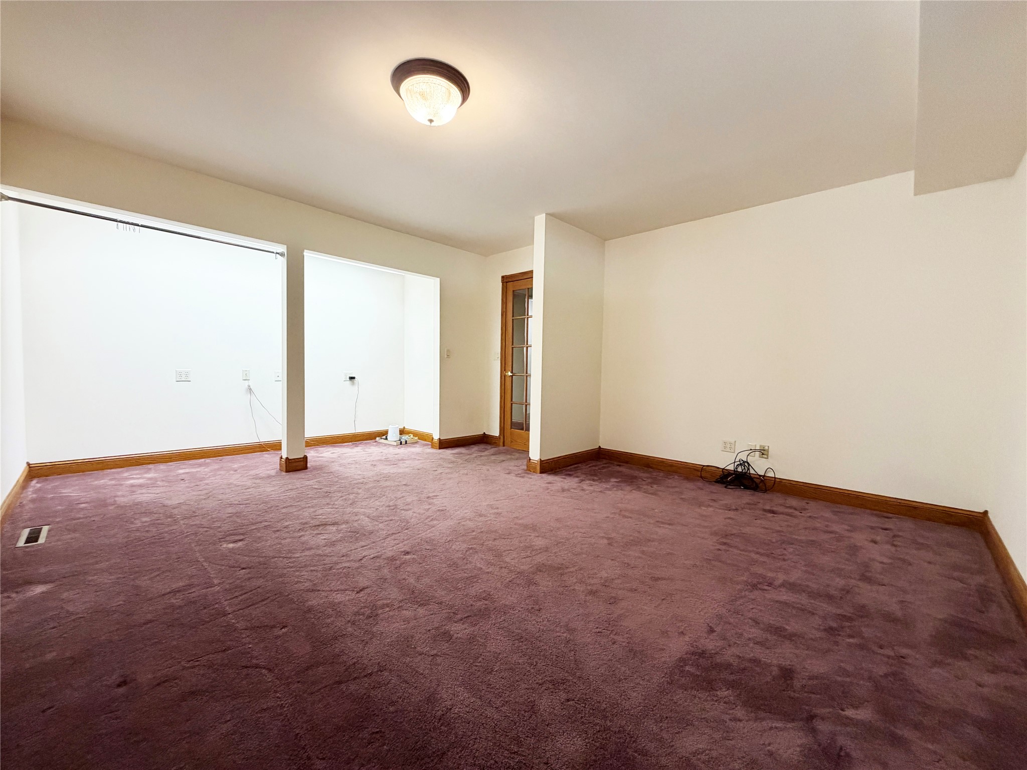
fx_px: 415
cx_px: 514
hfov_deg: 102.1
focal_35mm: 14
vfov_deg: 85.7
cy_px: 385
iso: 320
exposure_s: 1/120
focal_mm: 2.22
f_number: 2.2
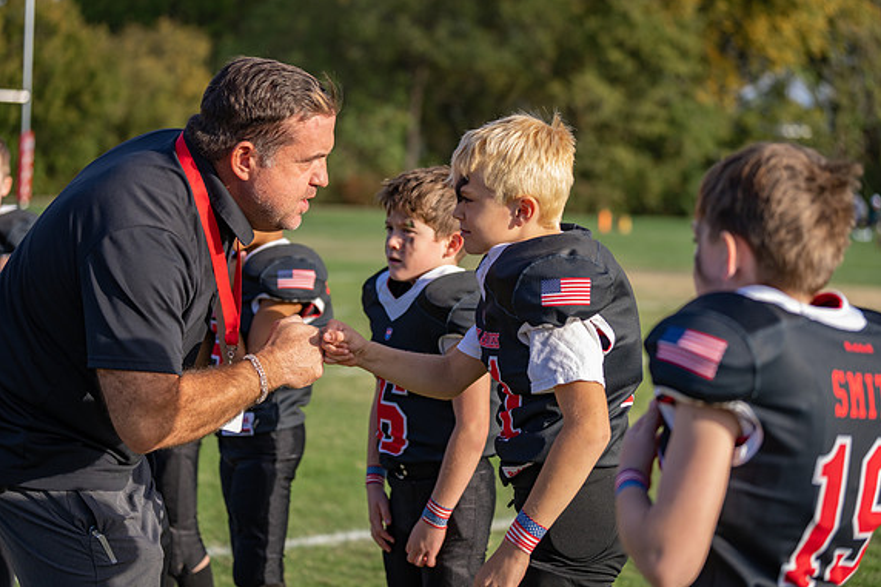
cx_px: 445
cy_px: 294
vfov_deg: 19.2
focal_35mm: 71
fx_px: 1737
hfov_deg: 28.5
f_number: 2.8
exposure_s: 1/800
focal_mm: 70
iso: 100
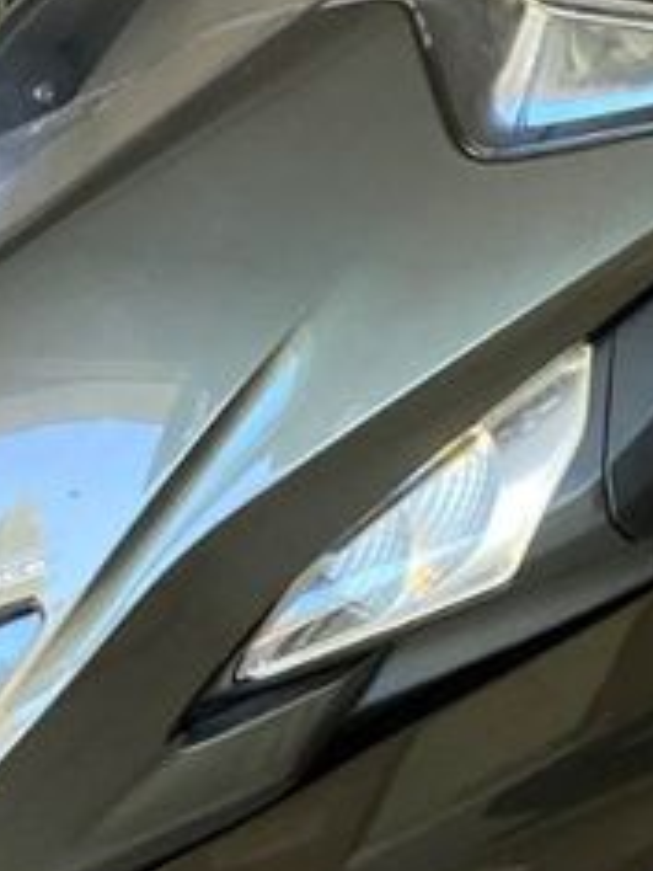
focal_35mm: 152
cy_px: 801
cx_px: 959
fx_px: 3823
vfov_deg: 12.9
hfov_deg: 9.5
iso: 125
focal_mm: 3.99
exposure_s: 1/60
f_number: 1.8
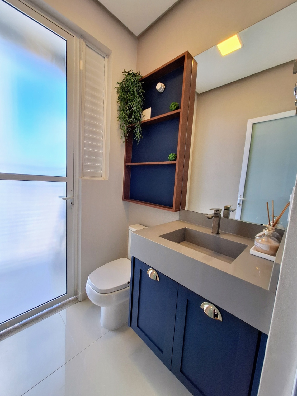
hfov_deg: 89.9
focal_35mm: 13
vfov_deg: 106.2
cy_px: 198
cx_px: 148
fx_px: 149
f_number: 2.2
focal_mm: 1.74
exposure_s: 1/118
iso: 40
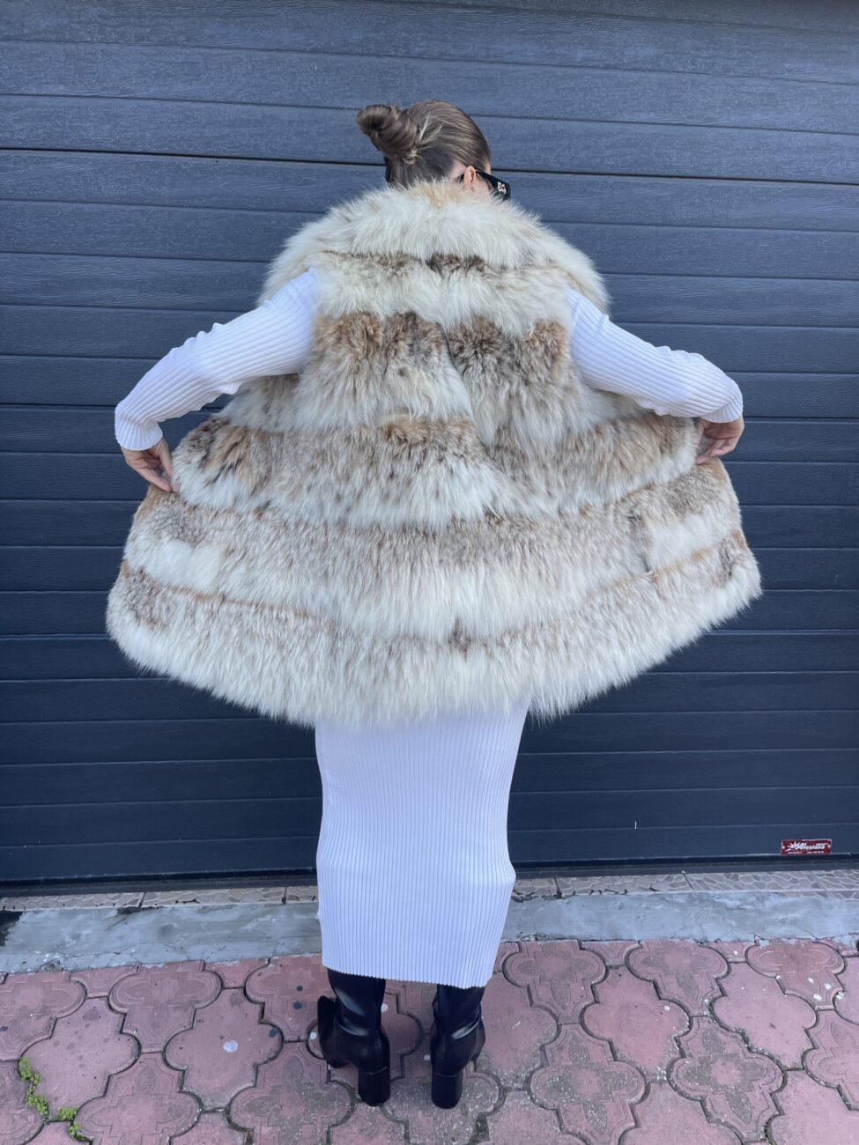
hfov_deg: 54.9
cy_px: 572
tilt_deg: -12.2
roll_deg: -1.4
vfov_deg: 69.4
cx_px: 430
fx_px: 827
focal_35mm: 25
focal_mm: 5.1
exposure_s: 1/501
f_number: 1.6
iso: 32
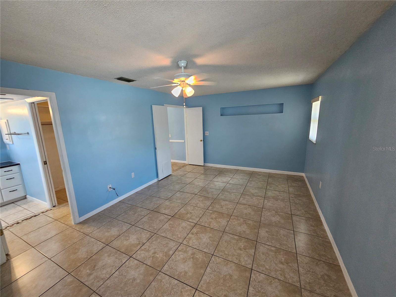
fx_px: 149
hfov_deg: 106.2
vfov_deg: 89.9
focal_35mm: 13
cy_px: 148
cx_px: 198
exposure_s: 1/60
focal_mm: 2.2
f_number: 2.2
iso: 160
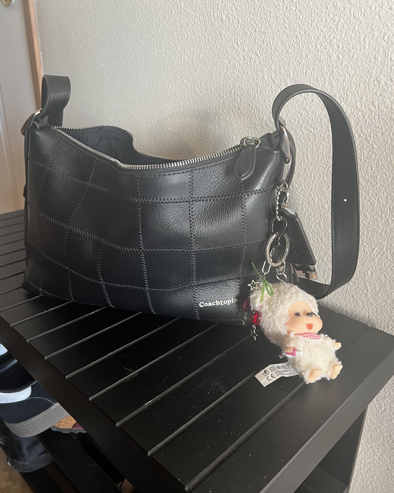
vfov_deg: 62.2
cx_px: 194
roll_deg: -1.4
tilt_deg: -23.2
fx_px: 408
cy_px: 255
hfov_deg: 51.5
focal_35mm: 28
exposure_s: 1/60
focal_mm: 5.7
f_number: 1.5
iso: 200
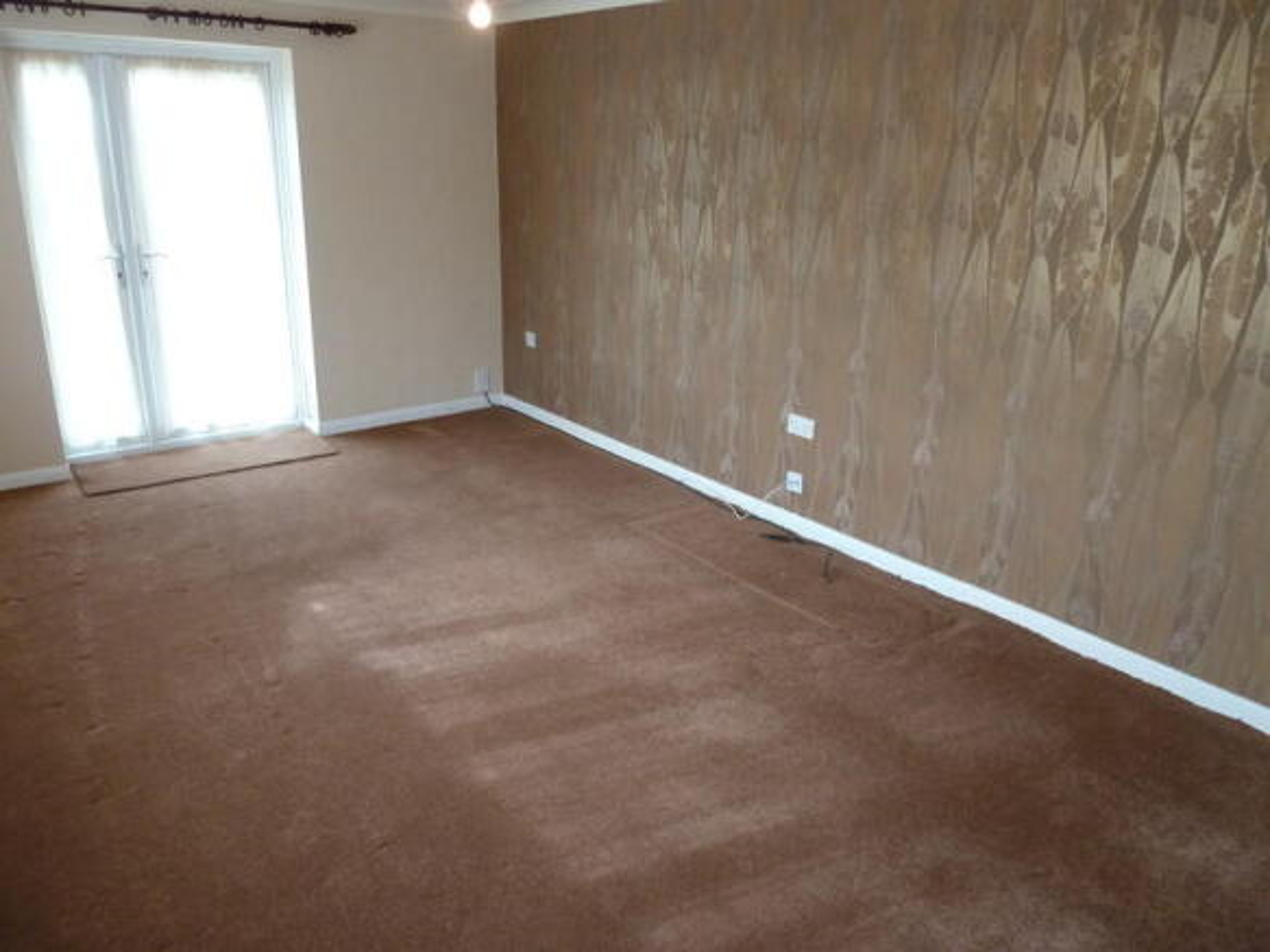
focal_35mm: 25
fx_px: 917
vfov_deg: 54.9
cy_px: 476
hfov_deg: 69.4
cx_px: 635
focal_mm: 4.1
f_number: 3.3
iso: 160
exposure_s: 1/30
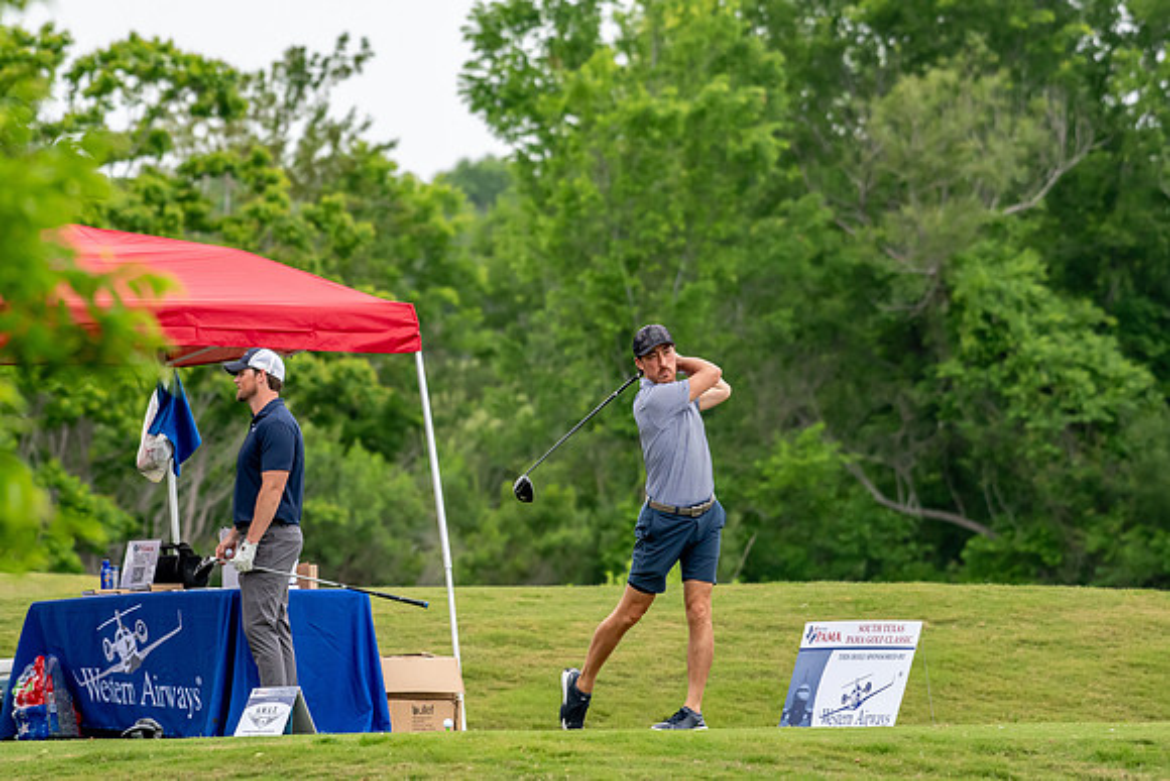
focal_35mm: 405
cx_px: 585
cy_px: 390
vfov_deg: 3.4
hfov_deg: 5.1
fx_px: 13165
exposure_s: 1/2000
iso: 1250
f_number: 5.6
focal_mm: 270
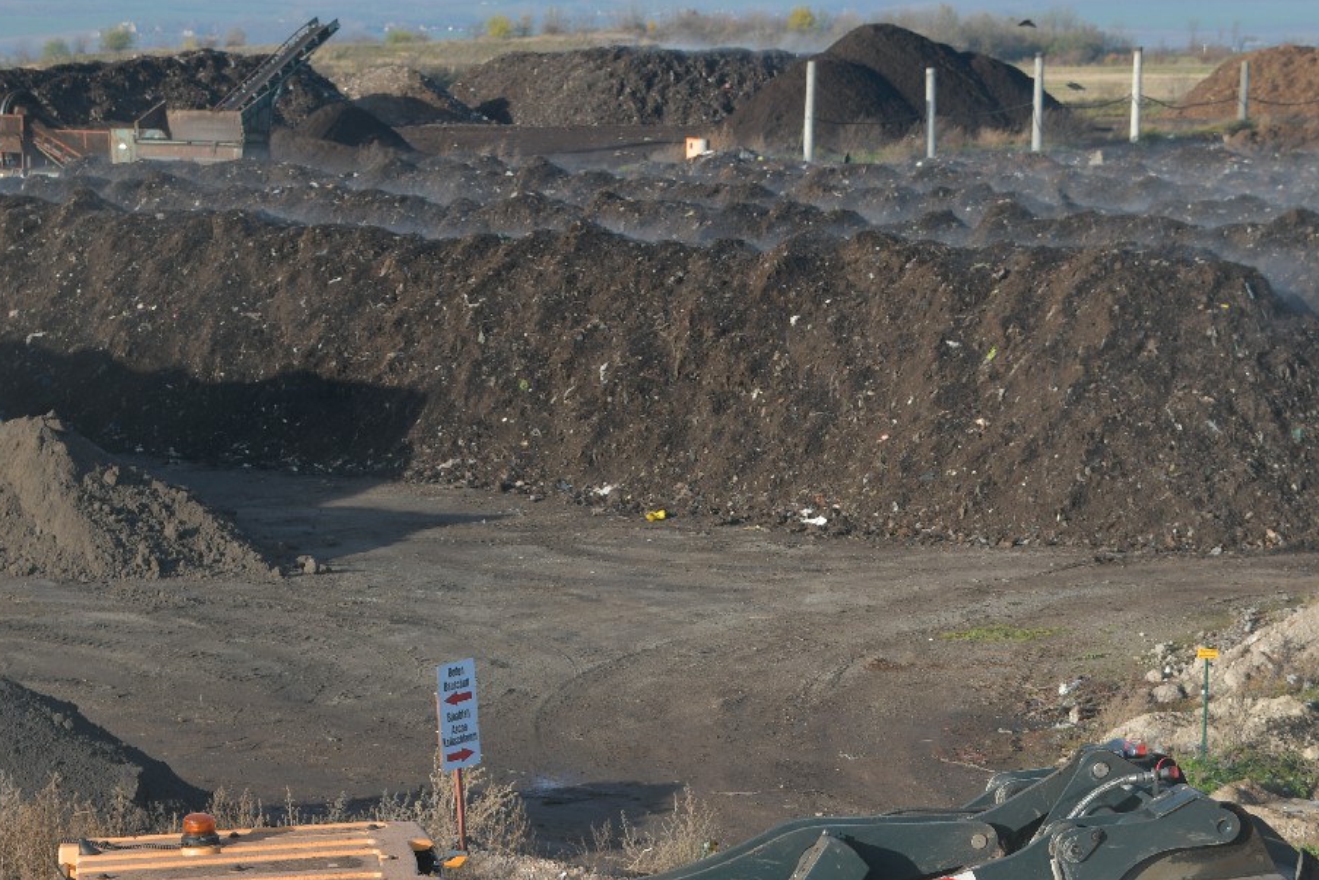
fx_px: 4286
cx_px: 589
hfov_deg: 17.5
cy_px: 1115
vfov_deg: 11.4
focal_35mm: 117
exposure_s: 1/100
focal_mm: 44
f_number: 6.3
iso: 64
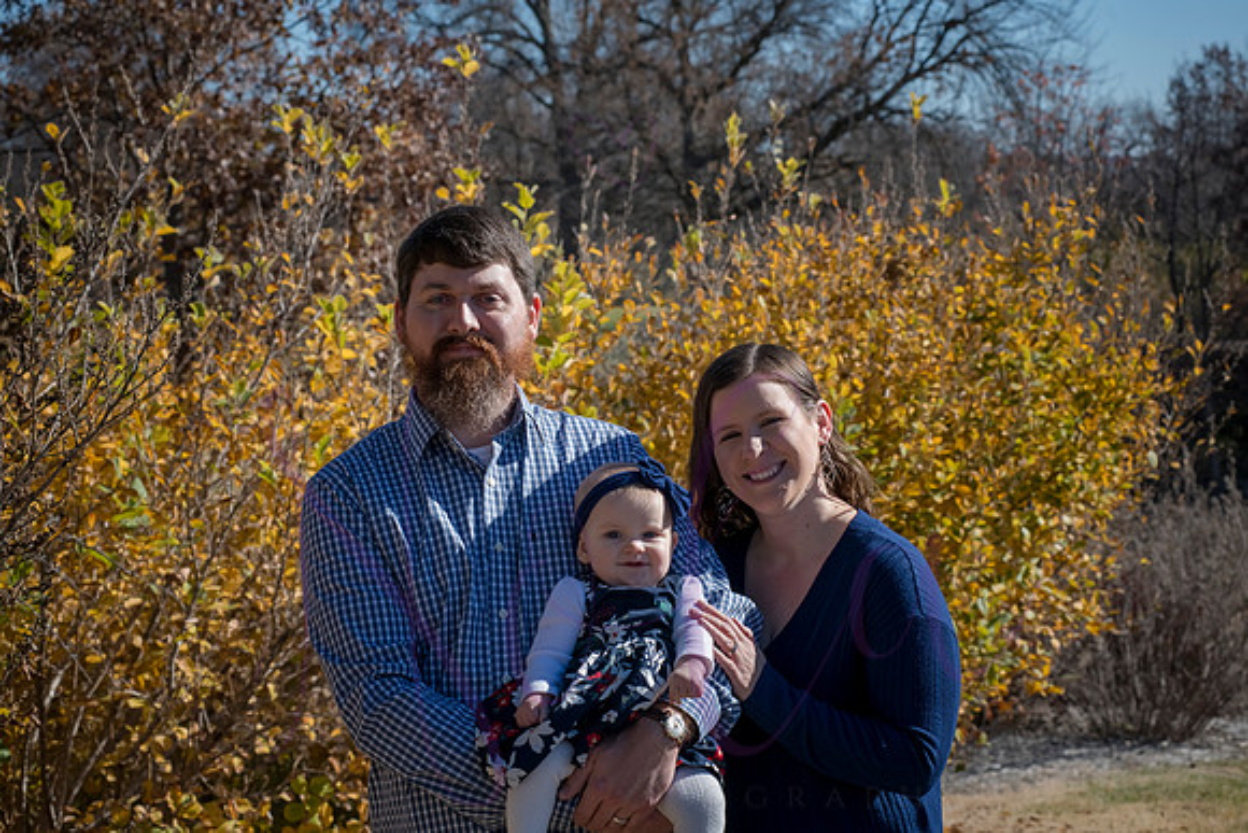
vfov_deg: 17.1
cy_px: 416
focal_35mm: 80
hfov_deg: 25.4
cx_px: 624
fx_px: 2774
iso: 400
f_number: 10
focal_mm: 80
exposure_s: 1/640
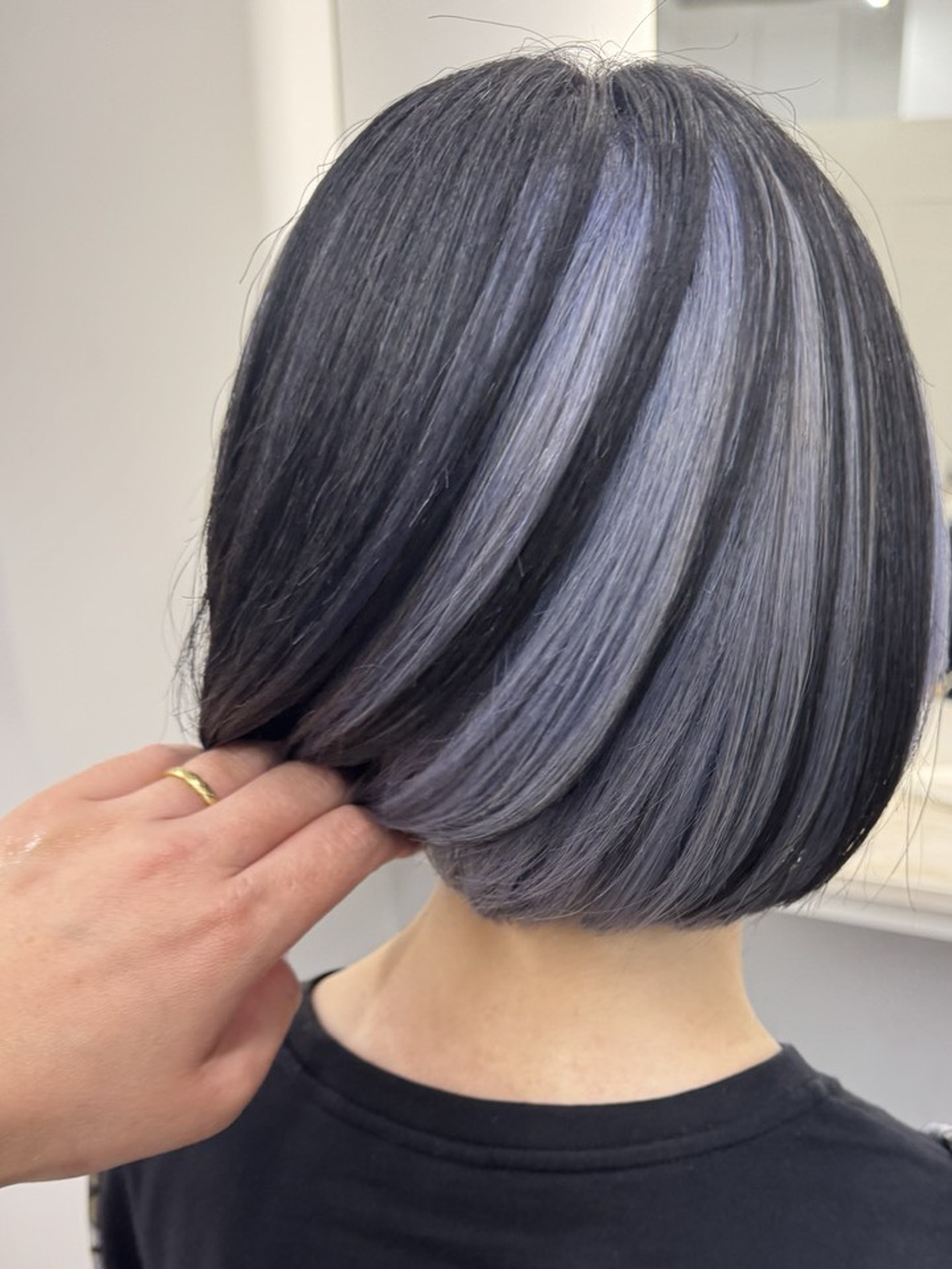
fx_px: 880
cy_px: 634
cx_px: 476
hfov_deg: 56.8
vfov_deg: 71.6
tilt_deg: -19.7
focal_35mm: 24
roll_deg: -0.5
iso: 125
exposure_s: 1/100
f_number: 1.78
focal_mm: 6.76
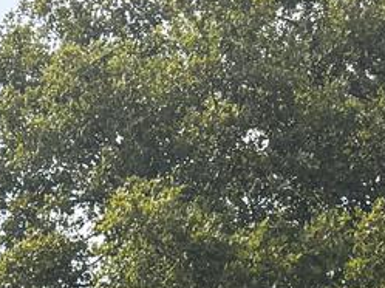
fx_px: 1544
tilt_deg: -1.7
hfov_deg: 14.0
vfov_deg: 9.0
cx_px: -23
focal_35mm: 139
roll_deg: -1.5
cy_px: 819
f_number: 1.78
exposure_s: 1/3145
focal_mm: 6.76
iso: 100
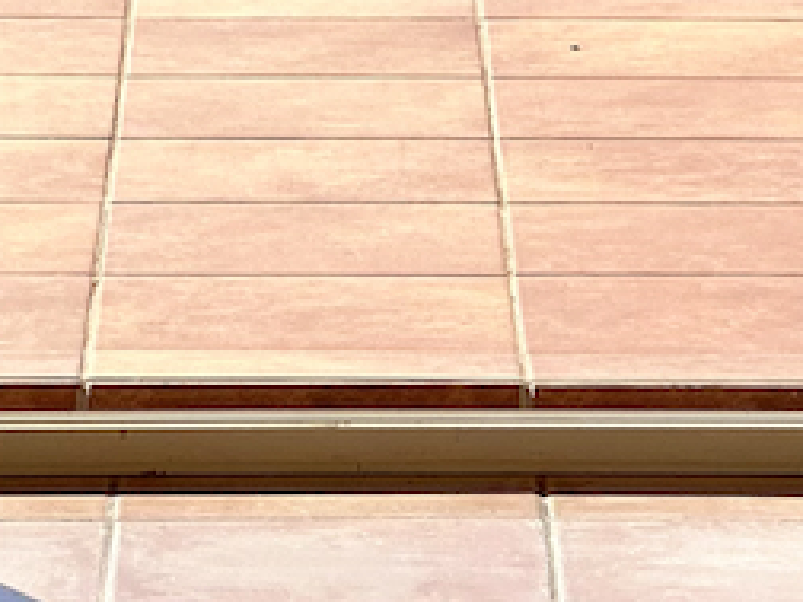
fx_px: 9070
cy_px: -921
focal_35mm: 391
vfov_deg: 3.7
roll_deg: +0.0
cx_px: 488
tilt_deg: -3.3
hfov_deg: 5.1
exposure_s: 1/797
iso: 32
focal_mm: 9
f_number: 2.8
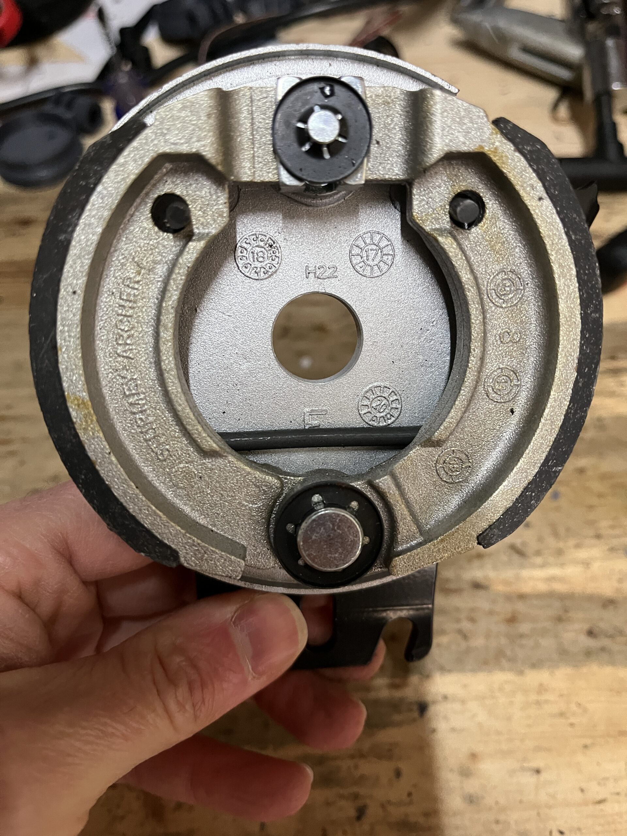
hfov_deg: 53.1
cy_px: 418
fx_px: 628
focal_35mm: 26
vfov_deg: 67.3
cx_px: 314
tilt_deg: -58.7
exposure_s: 1/50
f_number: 1.6
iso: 400
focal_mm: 5.1
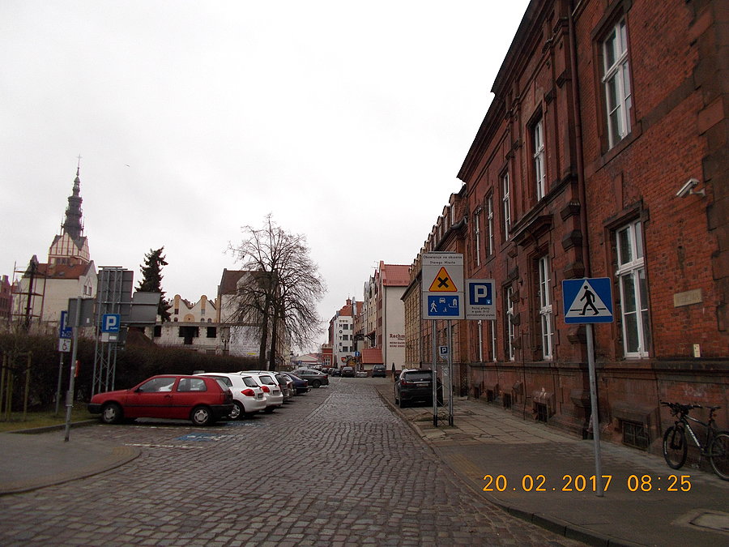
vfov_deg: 53.1
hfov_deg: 67.3
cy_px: 274
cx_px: 364
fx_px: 548
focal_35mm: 26
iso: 80
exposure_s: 1/80
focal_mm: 4.6
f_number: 3.2
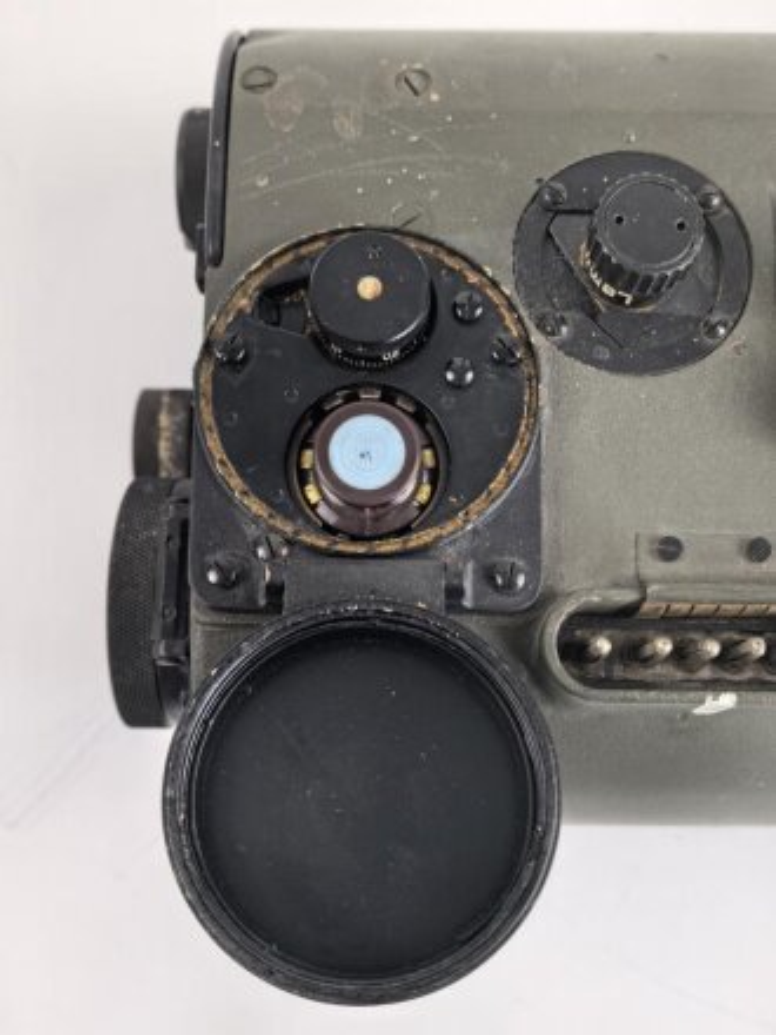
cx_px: 388
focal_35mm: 39
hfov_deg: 36.8
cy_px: 518
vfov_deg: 47.9
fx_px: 1166
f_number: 2
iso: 800
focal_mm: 8.5
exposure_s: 1/1171
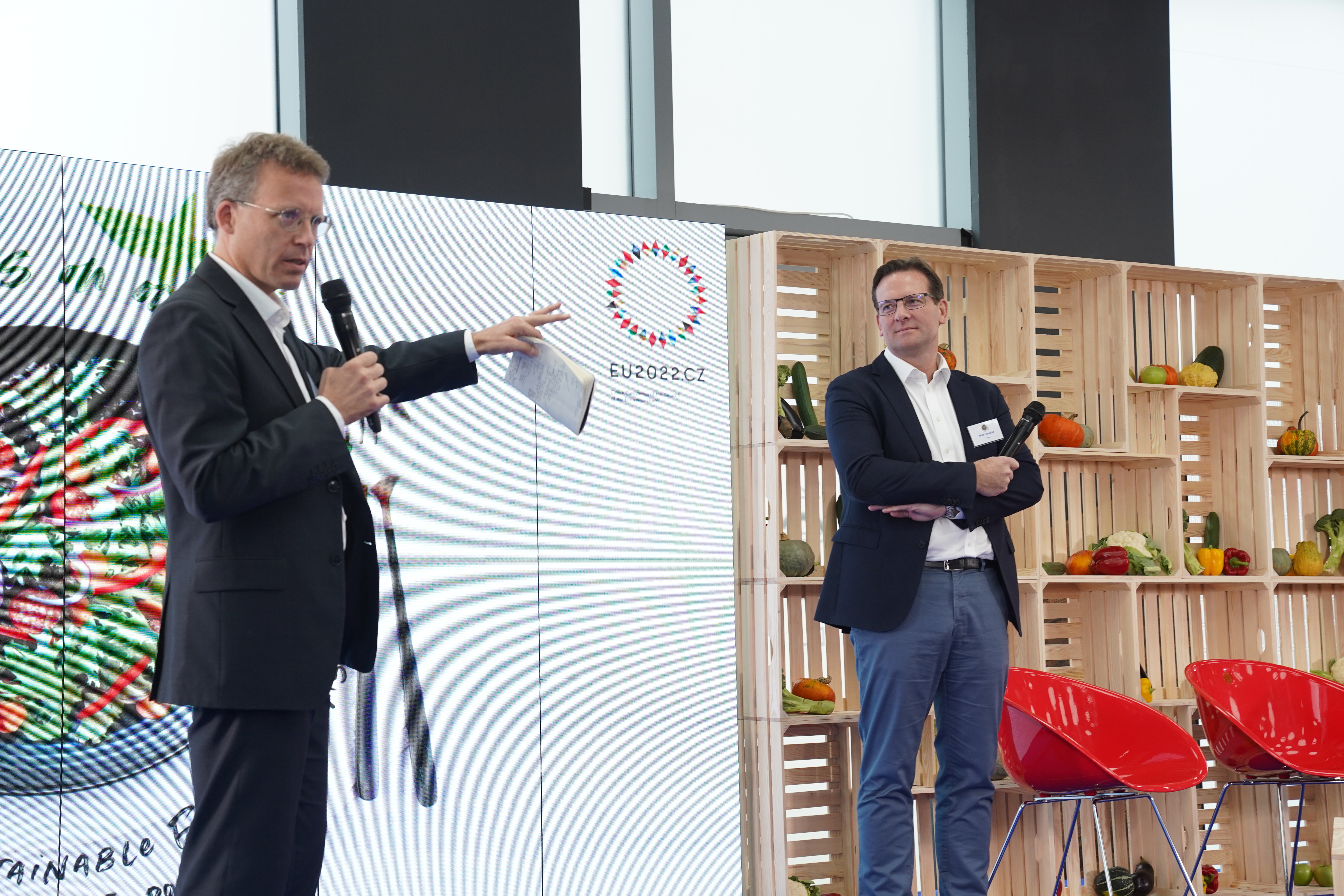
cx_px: 672
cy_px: 448
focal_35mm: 65
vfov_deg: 20.9
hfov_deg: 31.0
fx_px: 2426
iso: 800
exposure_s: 1/50
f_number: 5.6
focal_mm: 65
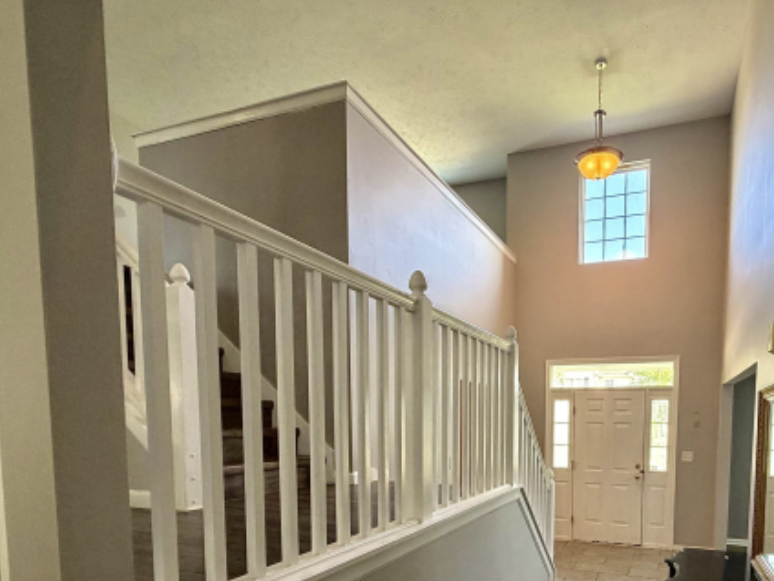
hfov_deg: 74.2
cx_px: 510
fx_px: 492
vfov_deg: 57.1
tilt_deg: -4.4
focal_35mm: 22
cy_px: 455
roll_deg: +0.4
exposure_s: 1/60
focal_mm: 2.22
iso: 250
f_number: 2.2
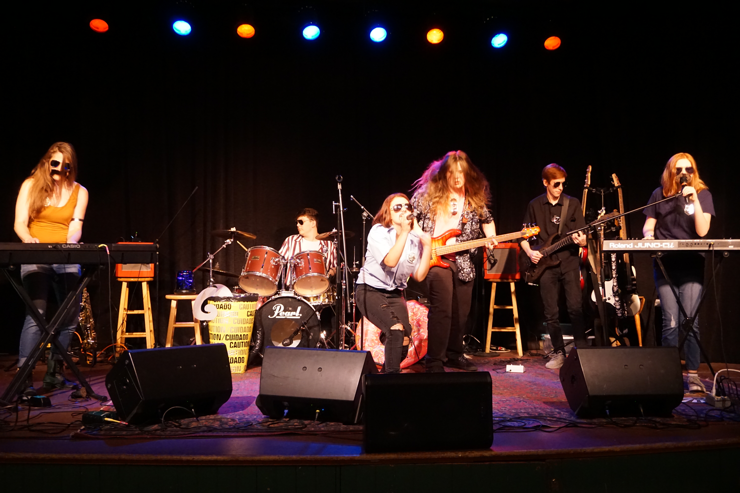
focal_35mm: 38
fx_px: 771
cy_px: 246
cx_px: 370
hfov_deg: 51.3
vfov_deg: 35.5
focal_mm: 25
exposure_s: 1/50
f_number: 4.5
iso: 3200
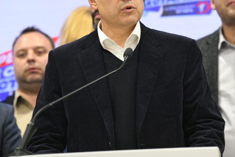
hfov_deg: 7.0
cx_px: 128
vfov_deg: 4.7
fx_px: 1919
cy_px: 48
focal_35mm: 294
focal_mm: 200
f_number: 4
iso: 3200
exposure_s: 1/320
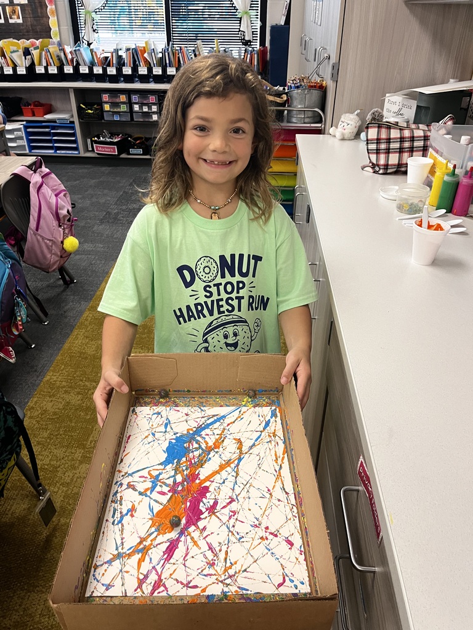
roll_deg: -0.5
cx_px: 236
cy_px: 315
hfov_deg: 53.1
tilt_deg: -31.9
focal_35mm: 26
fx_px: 474
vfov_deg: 67.3
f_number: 1.6
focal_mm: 5.1
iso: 250
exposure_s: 1/60
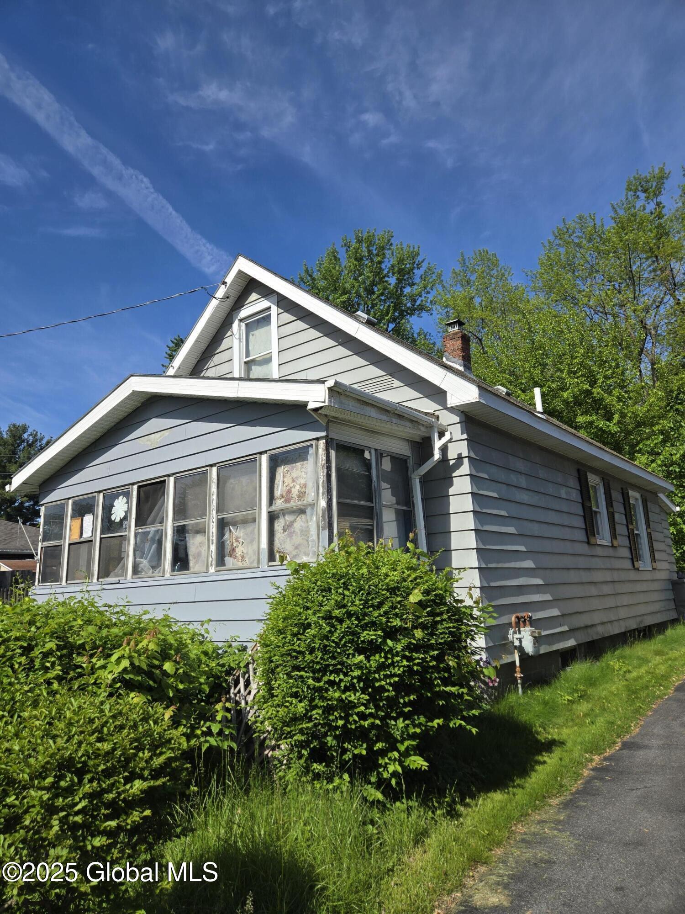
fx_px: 607
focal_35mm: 23
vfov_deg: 73.9
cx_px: 342
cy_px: 457
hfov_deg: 58.9
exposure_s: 1/1894
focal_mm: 5.4
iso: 25
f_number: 1.8
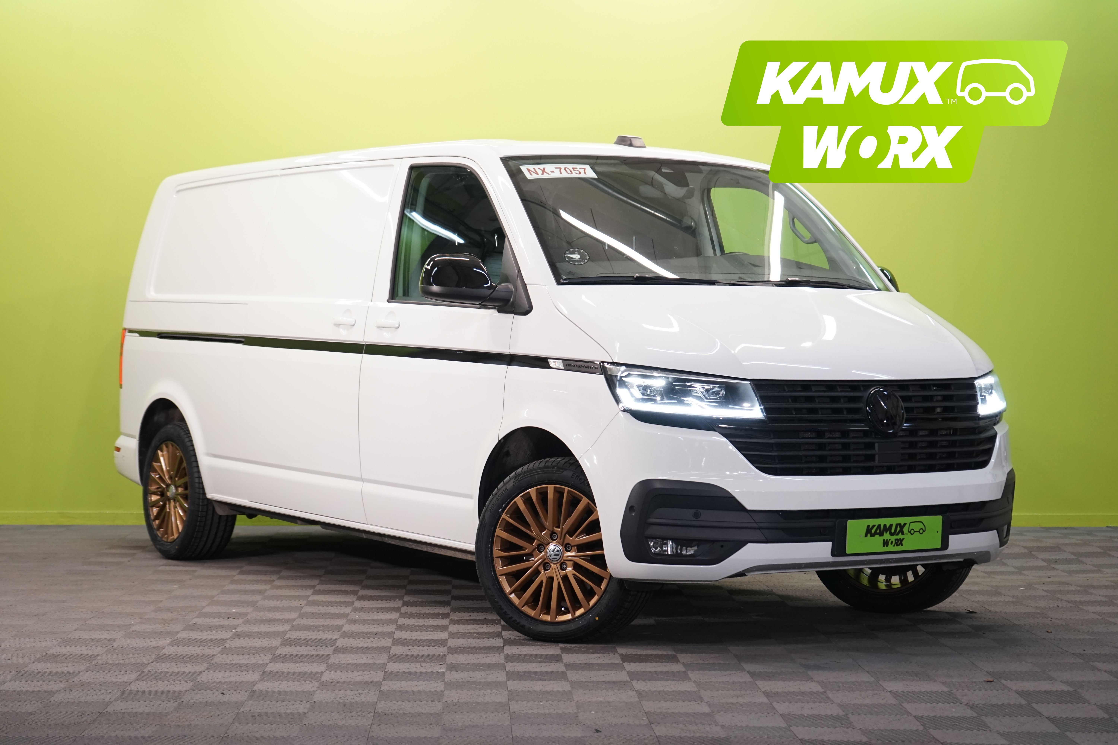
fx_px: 2174
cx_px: 559
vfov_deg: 19.5
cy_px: 372
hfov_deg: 28.8
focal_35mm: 70
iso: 1250
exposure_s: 1/100
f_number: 5.6
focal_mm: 70
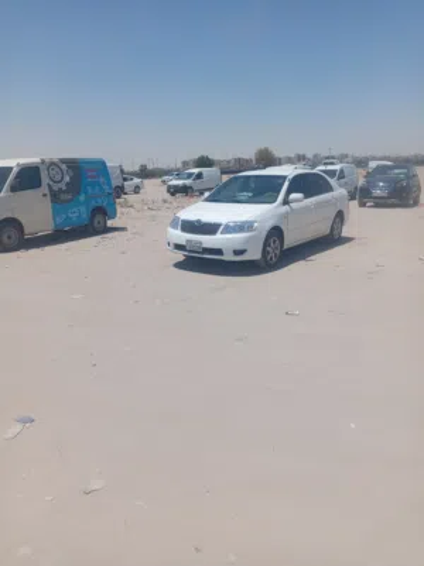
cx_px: 212
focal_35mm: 27
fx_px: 442
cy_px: 283
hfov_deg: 51.3
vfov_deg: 65.4
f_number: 1.8
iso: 101
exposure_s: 1/1266
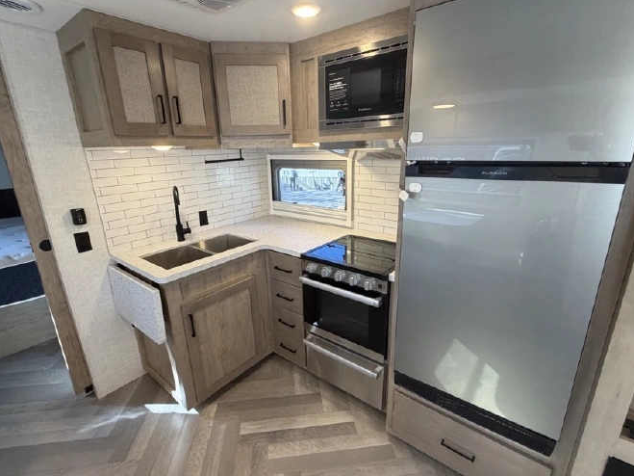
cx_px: 315
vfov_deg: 74.7
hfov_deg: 91.0
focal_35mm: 17
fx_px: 311
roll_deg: +1.0
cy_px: 241
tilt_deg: -14.6
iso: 320
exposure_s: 1/105
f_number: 2.2
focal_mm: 2.22
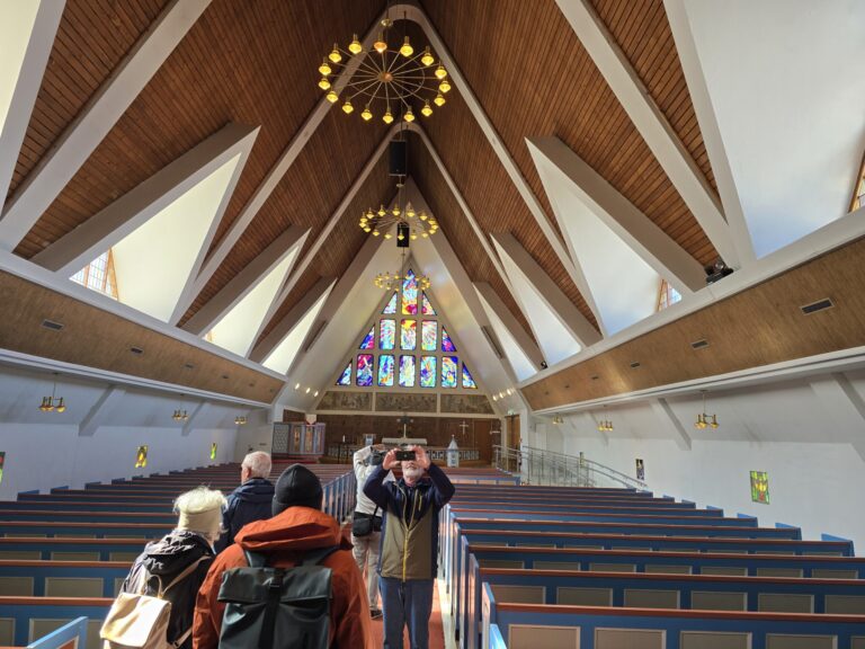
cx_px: 432
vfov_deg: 58.9
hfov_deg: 73.9
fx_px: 575
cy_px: 324
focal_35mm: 23
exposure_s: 1/100
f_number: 1.7
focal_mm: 6.3
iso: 80
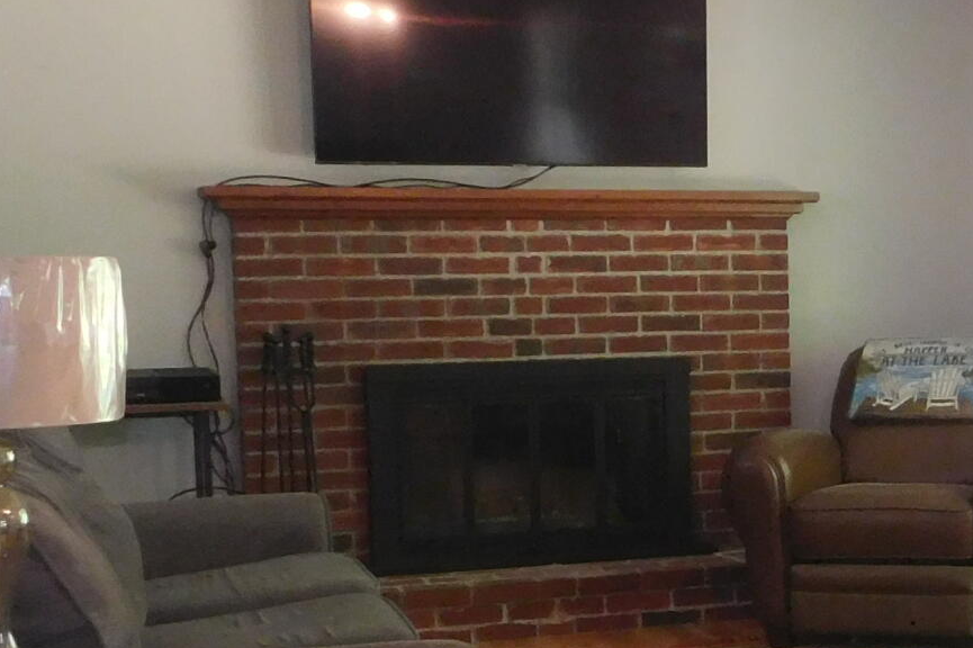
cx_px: 1249
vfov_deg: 16.3
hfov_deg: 22.1
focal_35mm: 83
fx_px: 2242
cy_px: 523
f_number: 3
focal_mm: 4
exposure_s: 1/30
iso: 320
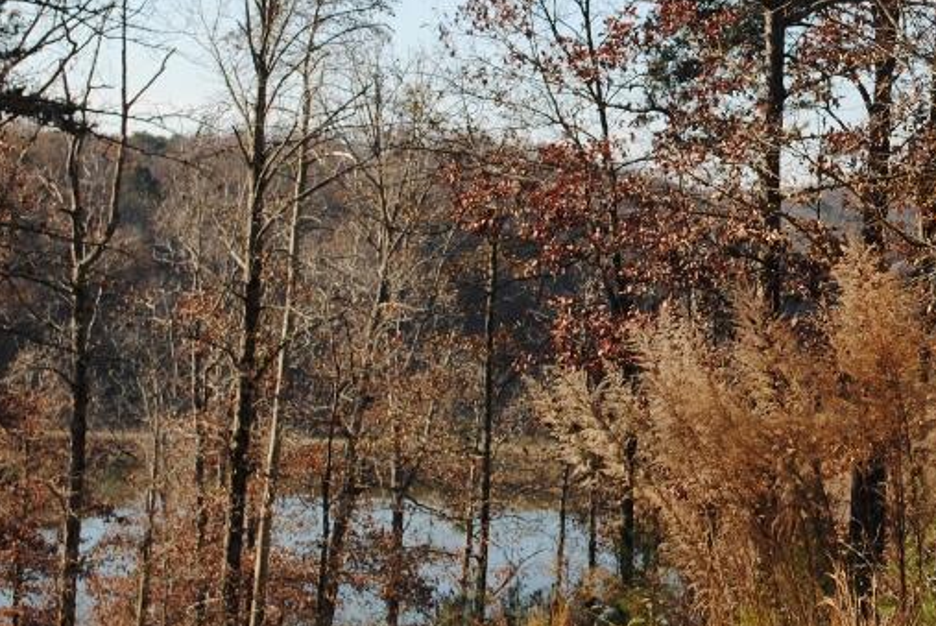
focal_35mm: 97
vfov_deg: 14.0
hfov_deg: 20.6
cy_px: 86
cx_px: 816
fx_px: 2524
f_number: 7.1
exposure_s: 1/200
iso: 100
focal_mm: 32
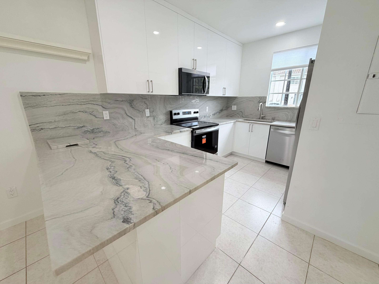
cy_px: 142
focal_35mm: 14
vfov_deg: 85.7
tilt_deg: -14.7
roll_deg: +0.0
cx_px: 190
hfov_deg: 102.1
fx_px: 153
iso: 125
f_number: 2.2
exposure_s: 1/120
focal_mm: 2.22
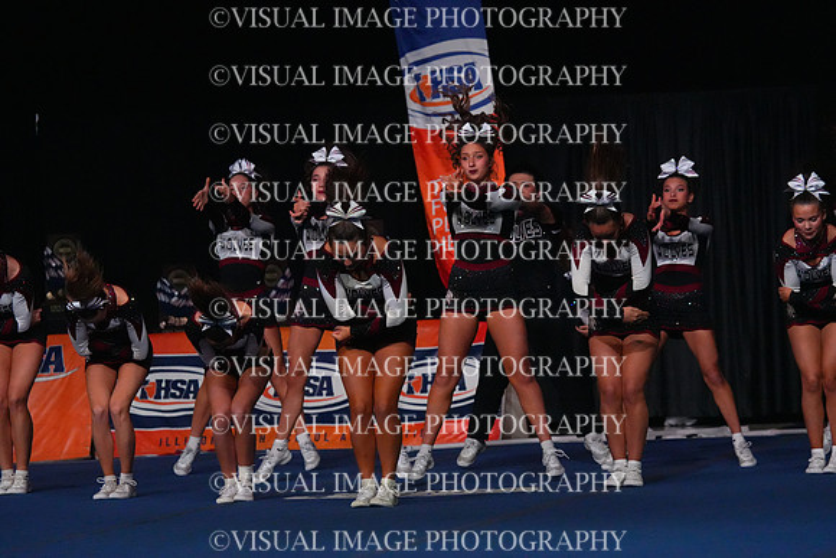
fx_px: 4878
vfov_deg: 6.5
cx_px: 418
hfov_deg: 9.8
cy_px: 279
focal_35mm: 210
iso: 16000
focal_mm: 210
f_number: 5.6
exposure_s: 1/1250
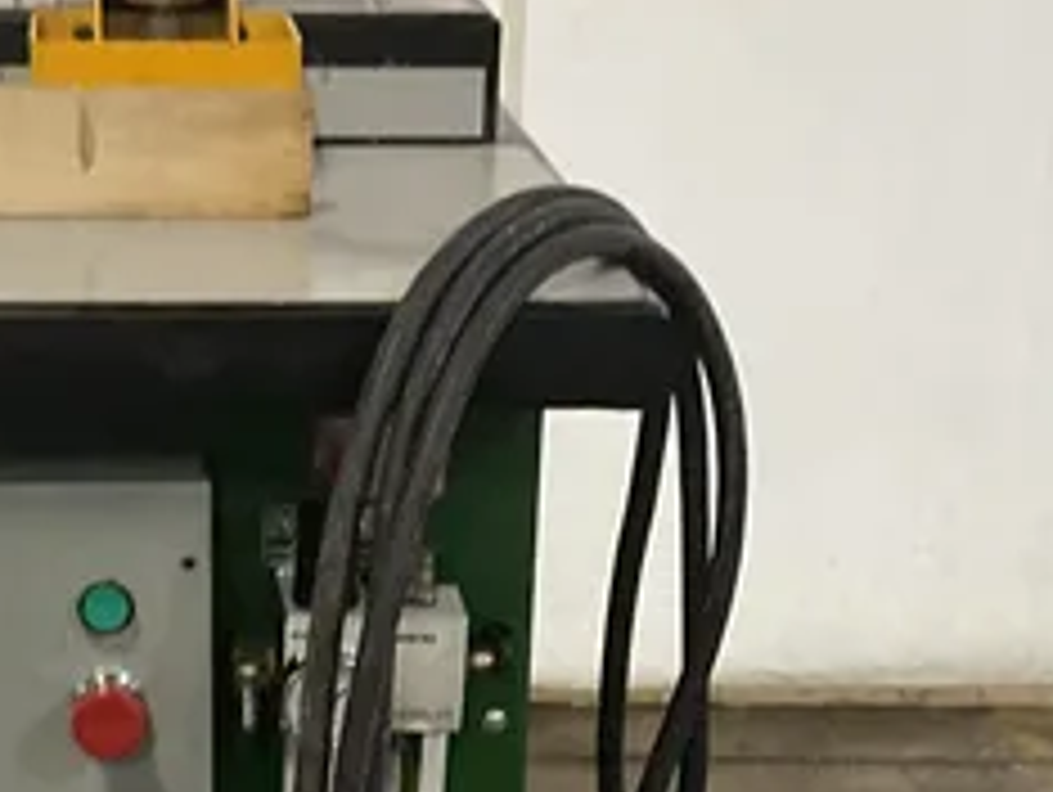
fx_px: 2832
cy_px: 817
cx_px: 315
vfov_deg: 15.6
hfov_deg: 21.0
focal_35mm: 93
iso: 250
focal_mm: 3
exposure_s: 1/60
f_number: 1.8
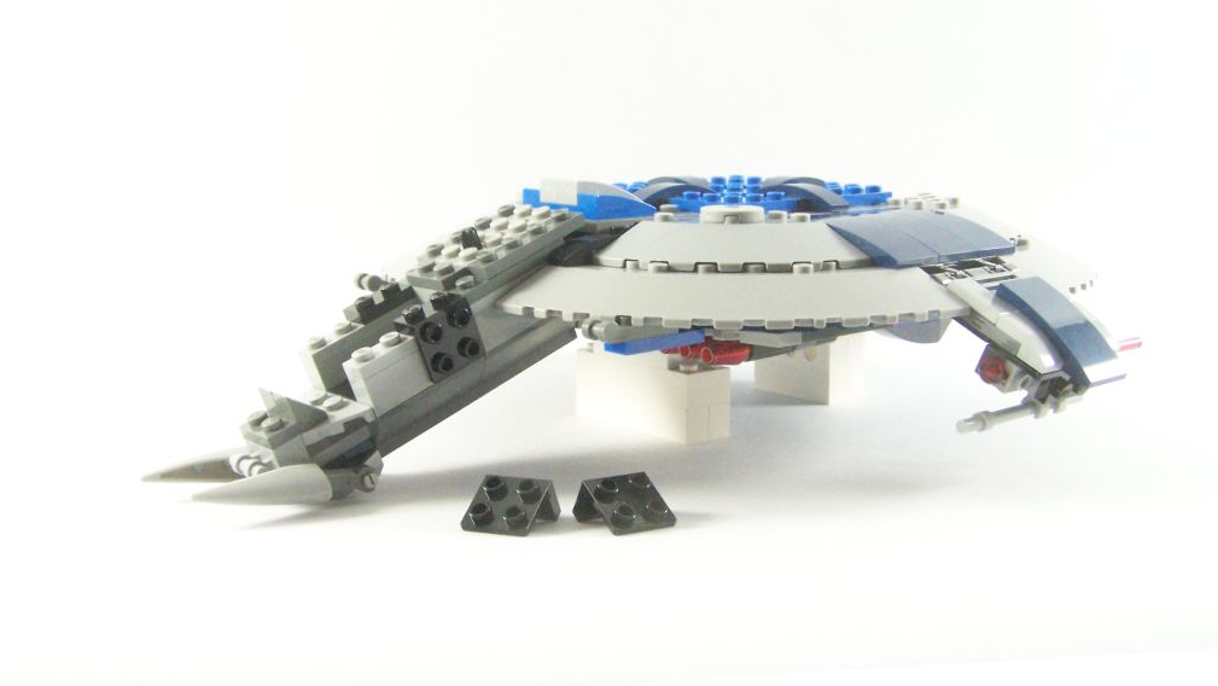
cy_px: 338
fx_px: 1357
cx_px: 612
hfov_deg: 48.3
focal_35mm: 42
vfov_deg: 28.4
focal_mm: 6.3
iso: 400
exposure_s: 1/60
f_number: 4
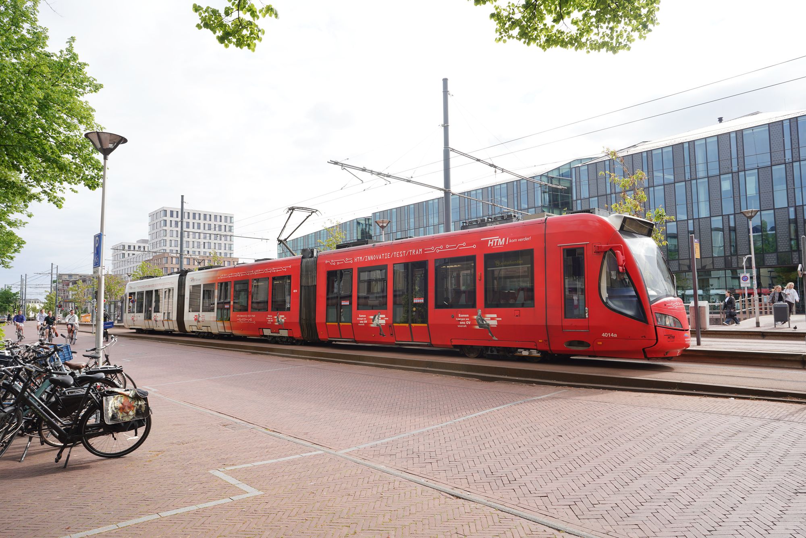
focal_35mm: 24
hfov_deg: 73.7
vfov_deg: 53.1
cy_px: 269
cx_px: 403
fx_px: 537
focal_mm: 24
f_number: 9
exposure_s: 1/100
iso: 100
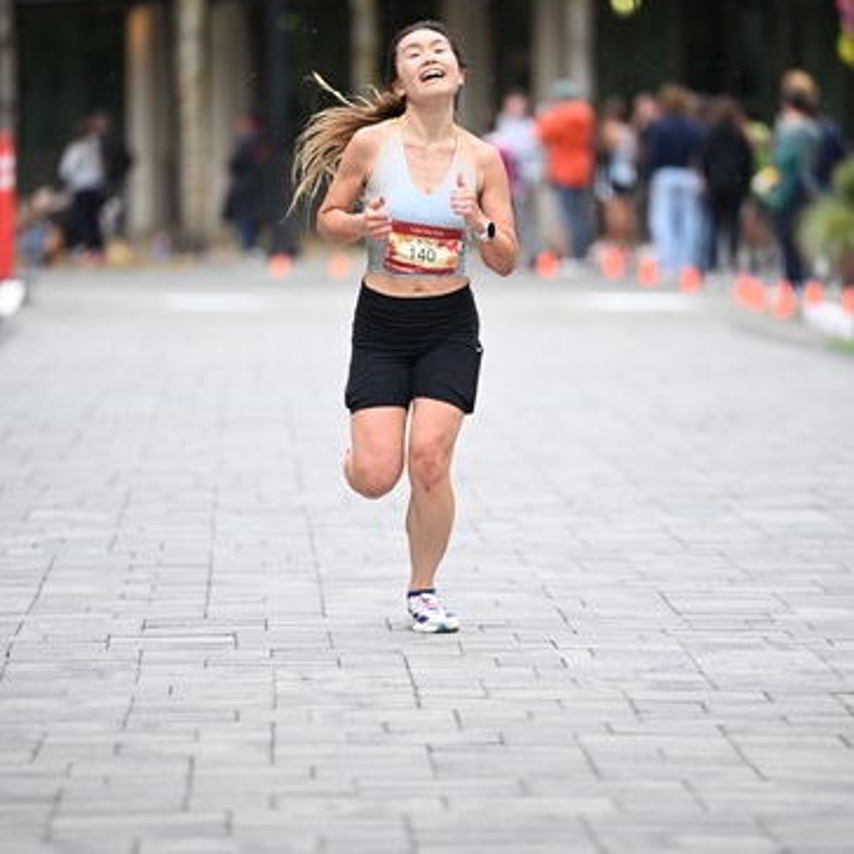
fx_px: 7173
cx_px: 428
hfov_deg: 6.8
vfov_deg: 6.8
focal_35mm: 257
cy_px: 378
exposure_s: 1/1250
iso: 1250
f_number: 2.8
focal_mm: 200
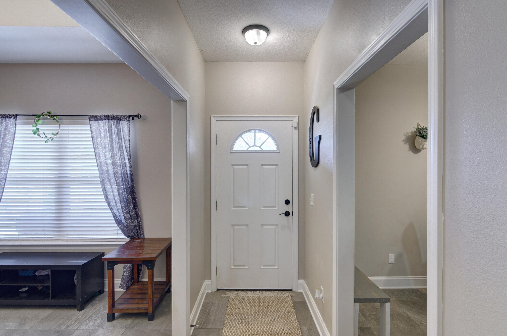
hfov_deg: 92.6
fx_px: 242
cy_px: 168
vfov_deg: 69.4
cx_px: 254
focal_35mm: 17
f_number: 9
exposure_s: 1/30
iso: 400
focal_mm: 11.5
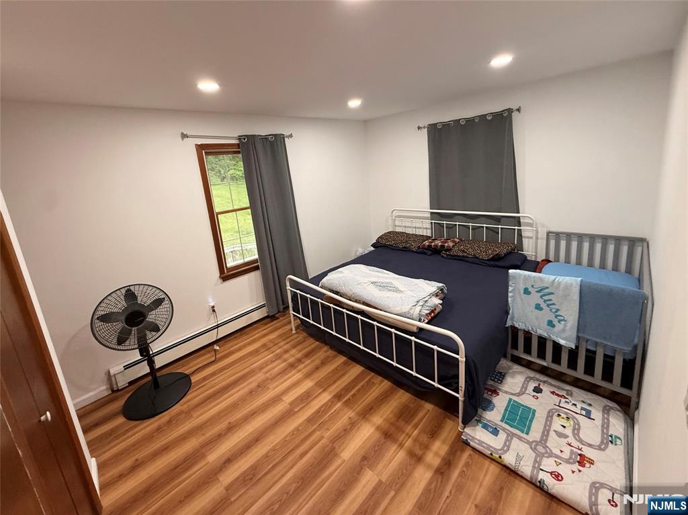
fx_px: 278
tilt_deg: -14.2
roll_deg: +5.1
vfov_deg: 85.6
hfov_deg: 102.1
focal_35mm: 14
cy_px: 258
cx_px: 344
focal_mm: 2.22
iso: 320
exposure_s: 1/120
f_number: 2.2
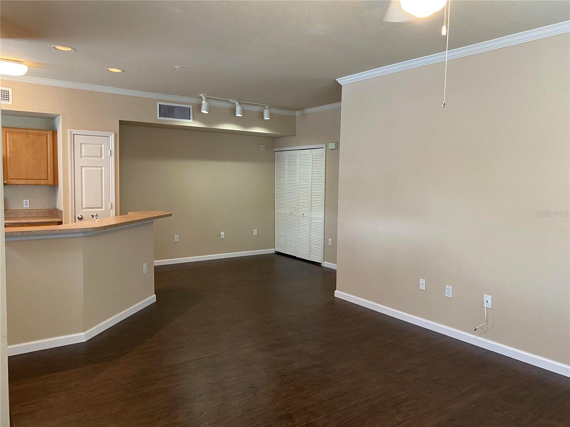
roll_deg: +0.3
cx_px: 285
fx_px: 428
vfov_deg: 53.0
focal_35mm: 26
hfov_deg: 67.3
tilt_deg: -4.4
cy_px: 214
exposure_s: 1/60
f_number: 1.8
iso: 200
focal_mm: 4.25
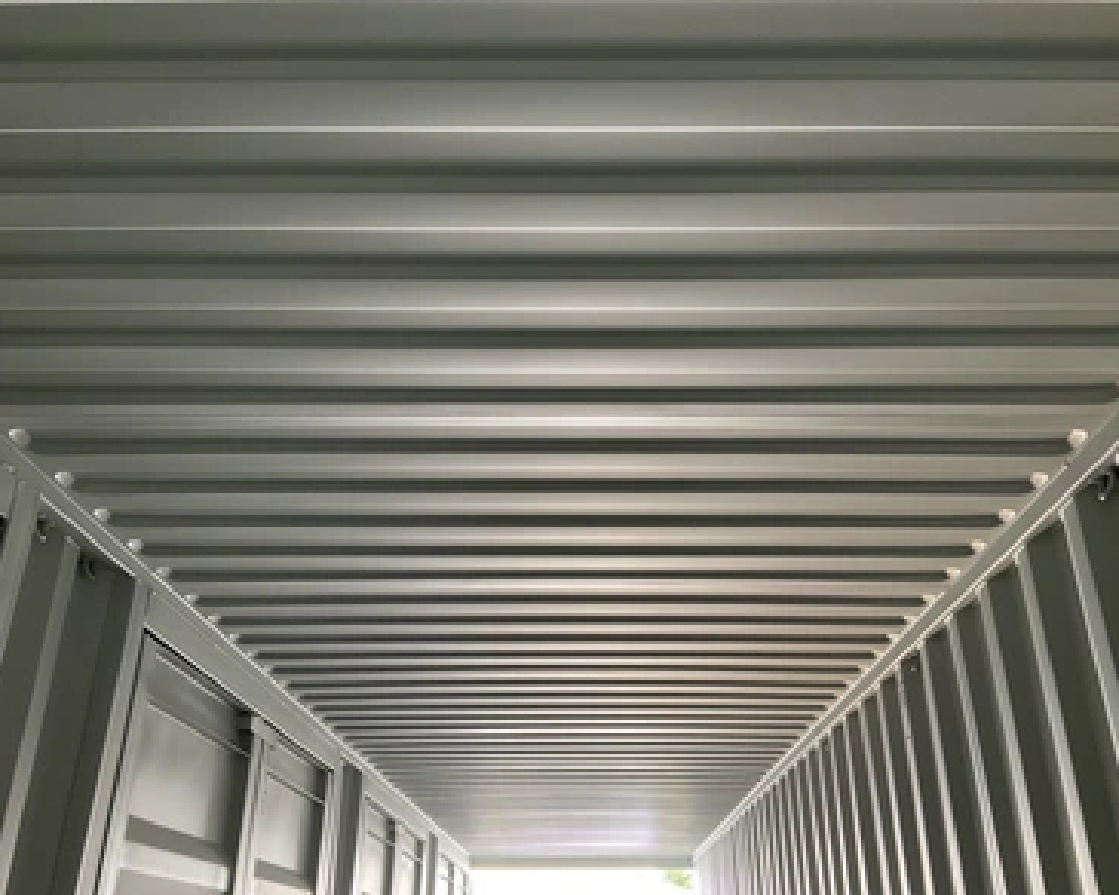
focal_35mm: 31
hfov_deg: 57.2
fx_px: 1027
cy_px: 454
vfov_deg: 47.1
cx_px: 586
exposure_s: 1/61
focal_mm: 3
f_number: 1.8
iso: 64
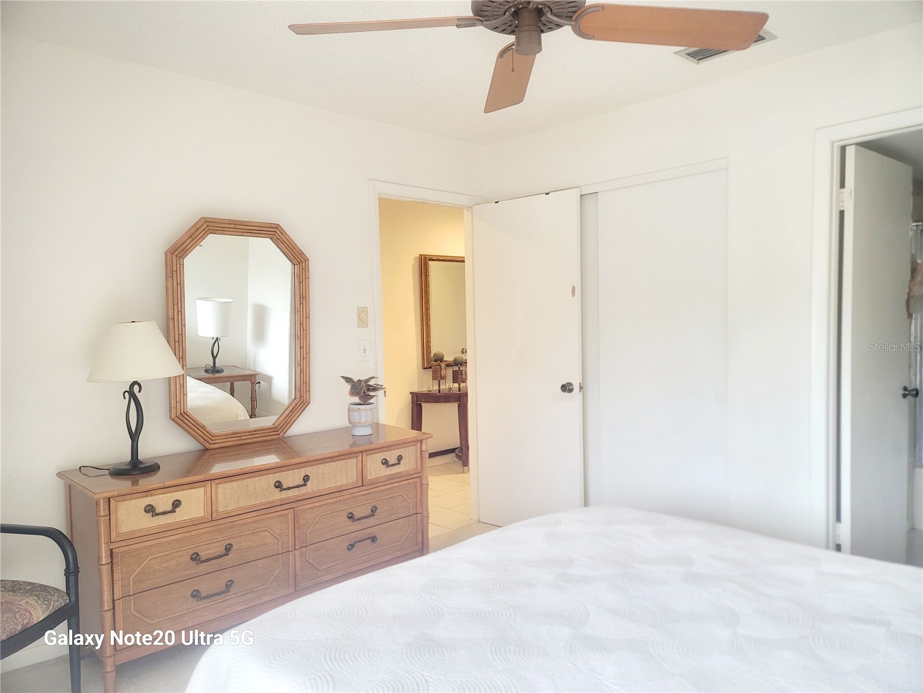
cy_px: 346
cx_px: 462
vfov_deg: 54.9
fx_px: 667
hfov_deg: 69.4
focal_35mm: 25
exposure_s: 1/120
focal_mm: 7
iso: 250
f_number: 1.8
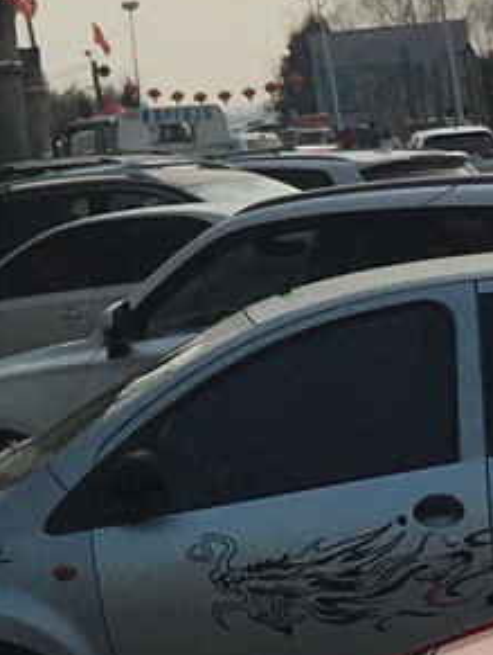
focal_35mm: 199
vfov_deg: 9.8
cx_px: -693
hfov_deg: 7.0
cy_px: -158
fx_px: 3771
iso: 25
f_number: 2.2
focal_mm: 4.15
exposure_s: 1/3205
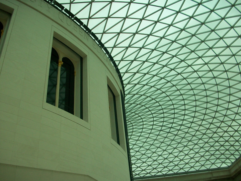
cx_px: 120
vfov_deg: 41.8
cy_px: 90
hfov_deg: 54.0
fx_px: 237
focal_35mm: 34
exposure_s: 1/160
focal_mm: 5.7
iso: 80
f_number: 2.8
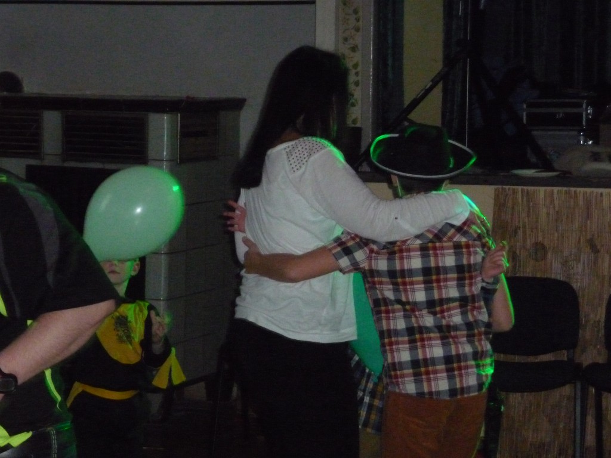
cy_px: 229
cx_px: 306
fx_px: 2100
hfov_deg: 16.6
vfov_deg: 12.5
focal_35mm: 119
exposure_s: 1/40
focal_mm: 20.3
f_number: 4.7
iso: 1000
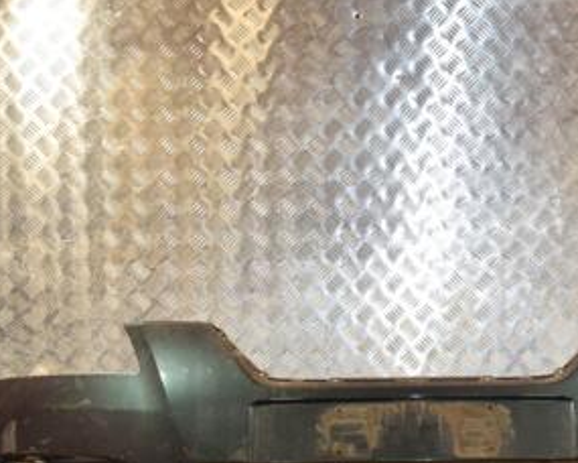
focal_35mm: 89
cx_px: 424
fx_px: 1522
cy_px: 333
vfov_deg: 17.2
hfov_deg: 21.3
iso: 800
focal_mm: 30
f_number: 5
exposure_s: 1/200
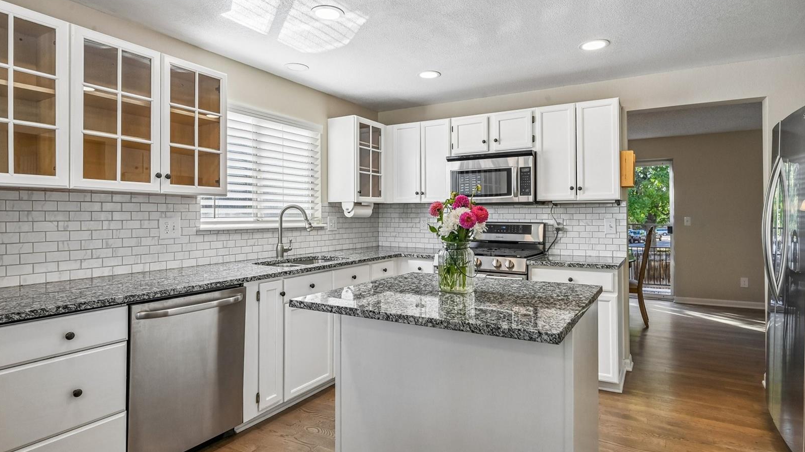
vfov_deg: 55.8
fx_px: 427
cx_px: 402
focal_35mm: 20
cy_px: 206
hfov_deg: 86.6
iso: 400
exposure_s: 1/125
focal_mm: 19
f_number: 10
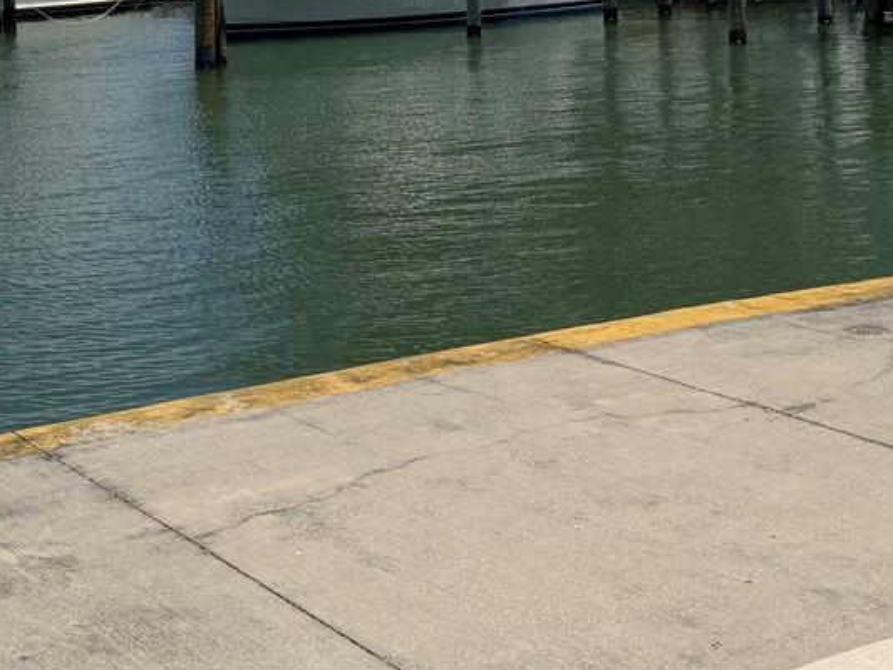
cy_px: -47
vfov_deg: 19.7
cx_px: 575
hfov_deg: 26.9
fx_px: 1858
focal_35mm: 72
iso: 80
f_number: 1.78
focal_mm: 6.76
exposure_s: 1/9091
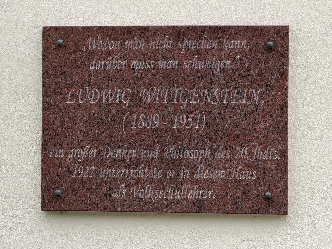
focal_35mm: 100
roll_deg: -0.3
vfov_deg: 14.8
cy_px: 124
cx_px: 166
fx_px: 959
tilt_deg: -0.5
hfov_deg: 19.6
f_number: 2.8
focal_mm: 16.89
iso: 50
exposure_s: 1/121
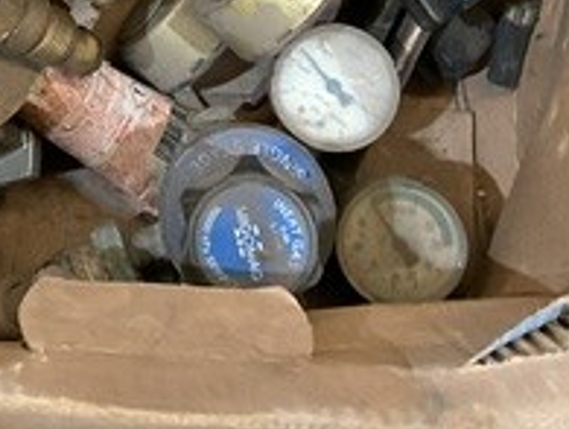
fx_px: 1564
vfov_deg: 14.7
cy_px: -172
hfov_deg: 20.2
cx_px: 53
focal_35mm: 95
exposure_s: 1/60
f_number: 1.8
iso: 200
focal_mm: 3
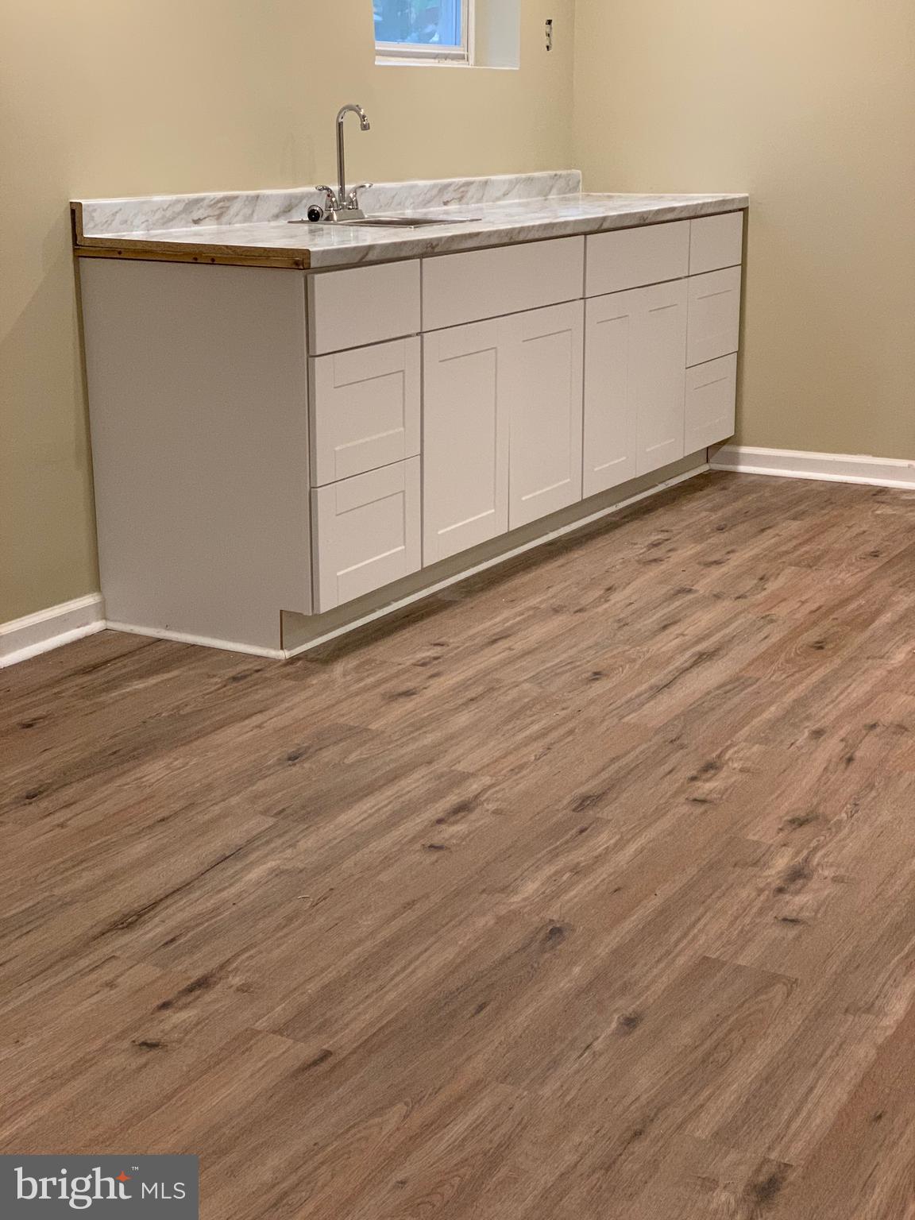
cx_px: 458
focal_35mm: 52
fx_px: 1833
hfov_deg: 28.0
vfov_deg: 36.8
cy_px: 610
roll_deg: -0.2
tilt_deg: -15.2
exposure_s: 1/60
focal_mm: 6
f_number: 2.4
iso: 250
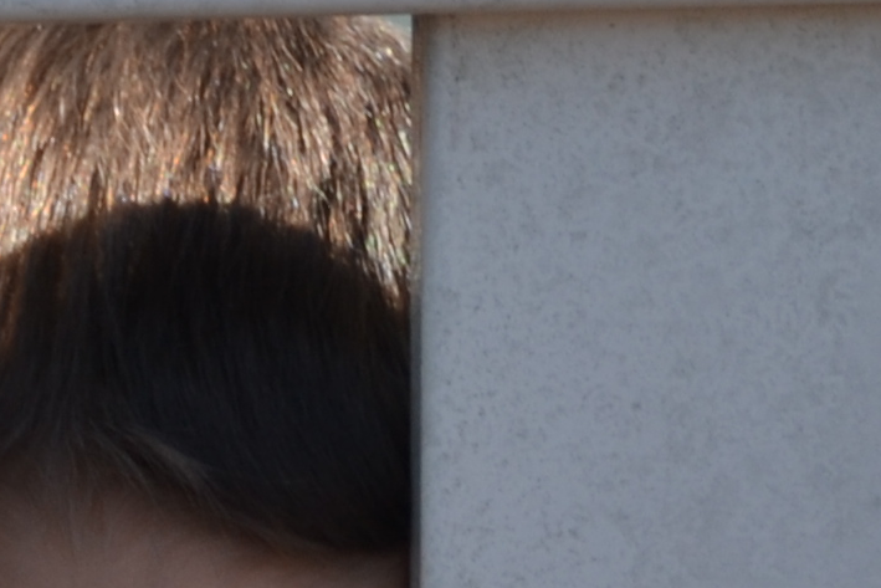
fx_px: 8352
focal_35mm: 341
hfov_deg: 5.8
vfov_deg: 4.0
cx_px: -1168
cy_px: 1198
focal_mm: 35
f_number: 5.6
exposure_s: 1/250
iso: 100
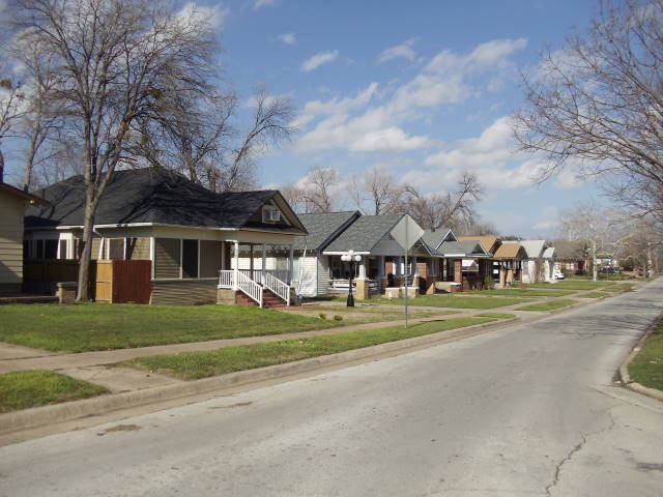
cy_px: 248
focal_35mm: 44
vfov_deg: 32.9
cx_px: 332
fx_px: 843
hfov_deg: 42.9
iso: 80
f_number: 7.1
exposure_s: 1/320
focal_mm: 6
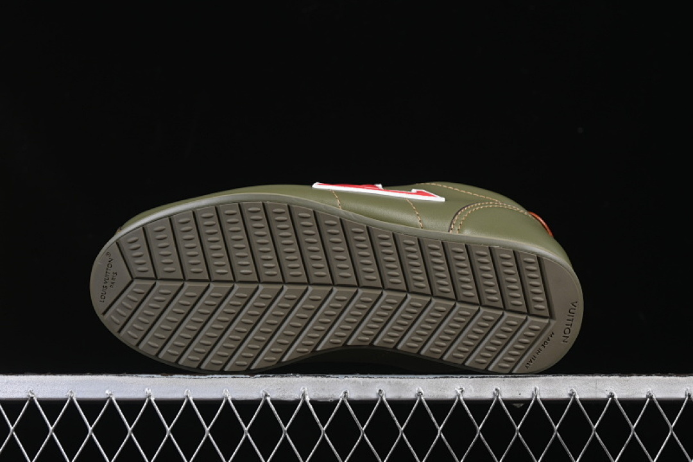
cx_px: 346
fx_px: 1444
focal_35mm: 75
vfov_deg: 18.2
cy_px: 231
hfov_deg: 27.0
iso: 160
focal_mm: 50
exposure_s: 1/60
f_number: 7.1
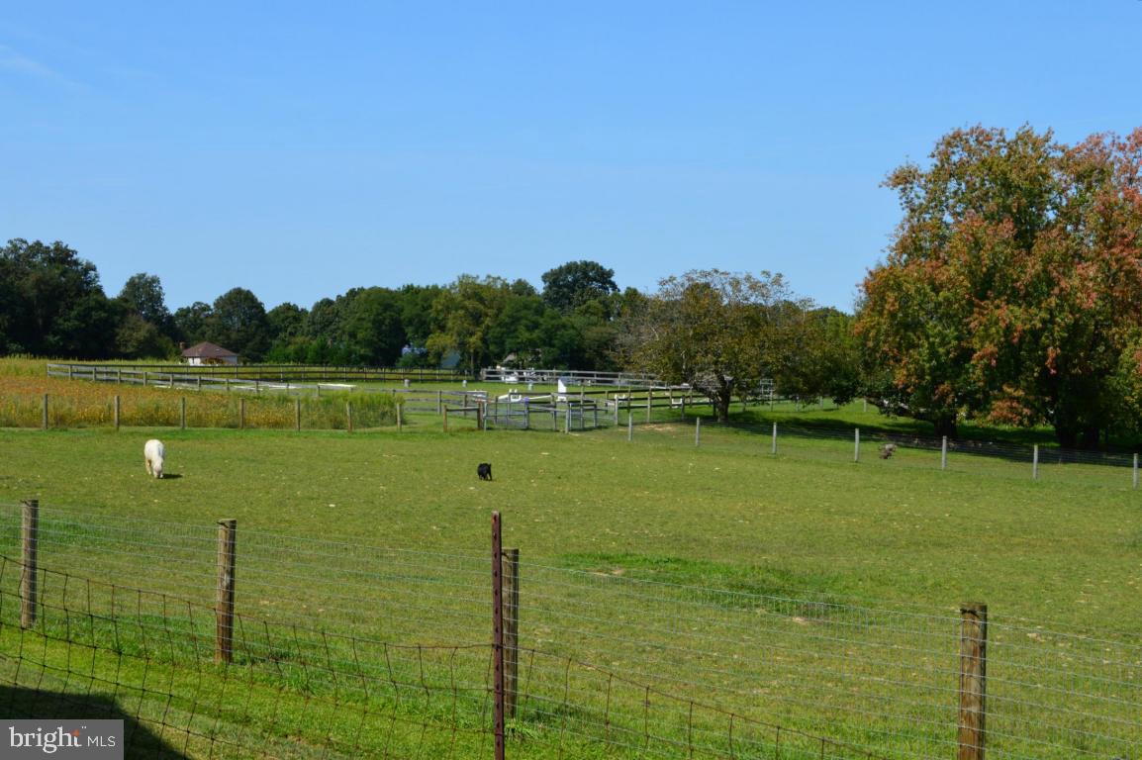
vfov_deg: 28.0
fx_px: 1522
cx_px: 571
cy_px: 380
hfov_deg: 41.1
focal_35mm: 48
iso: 400
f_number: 11
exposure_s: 1/500
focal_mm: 32
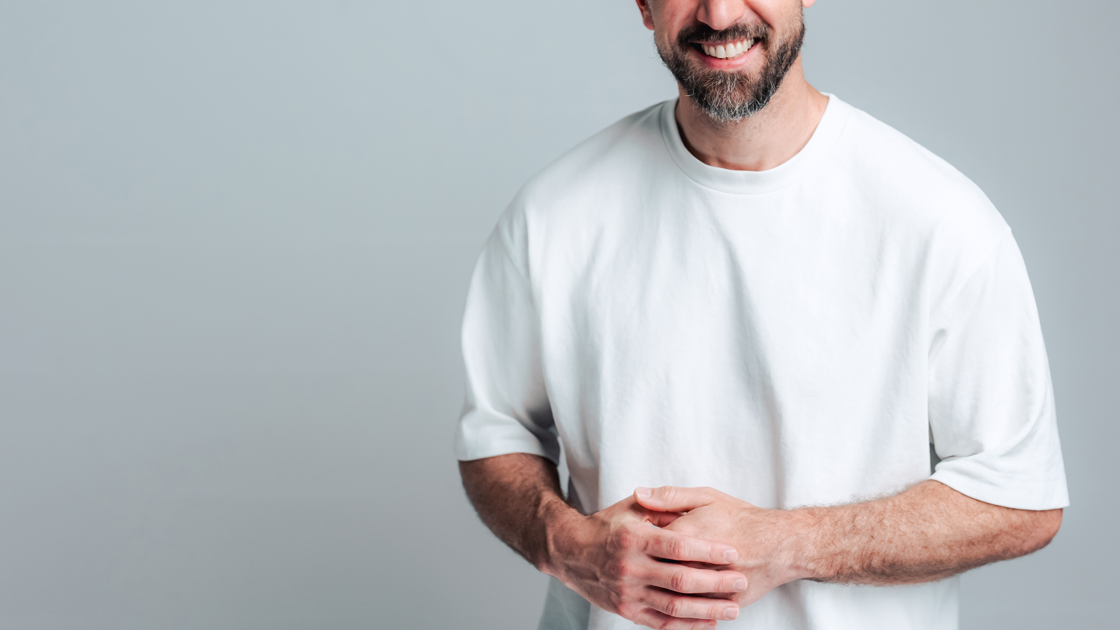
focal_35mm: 70
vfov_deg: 17.2
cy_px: 232
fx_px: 2079
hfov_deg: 30.0
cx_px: 731
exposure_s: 1/250
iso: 400
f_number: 2
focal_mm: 50
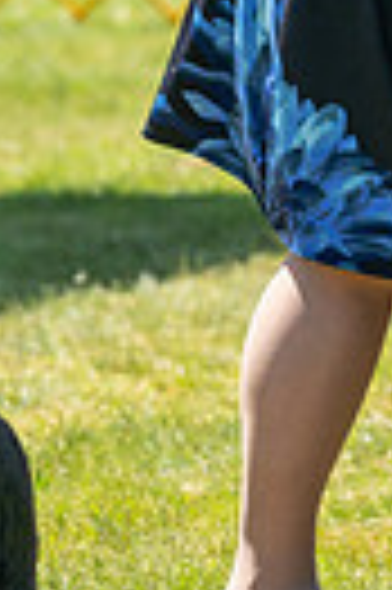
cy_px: -113
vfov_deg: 5.3
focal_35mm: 385
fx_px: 6305
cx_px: 590
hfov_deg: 3.5
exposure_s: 1/500
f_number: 4.5
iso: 100
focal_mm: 112
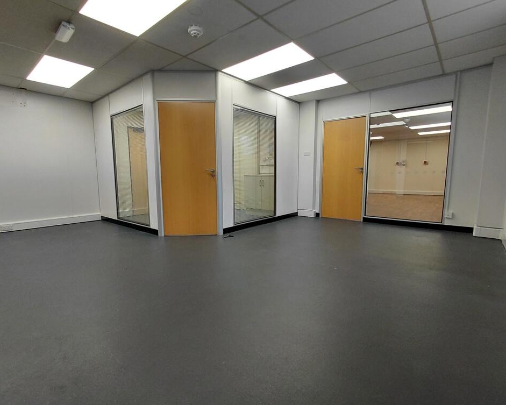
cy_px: 206
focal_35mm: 17
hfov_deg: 89.6
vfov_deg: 77.0
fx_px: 255
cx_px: 239
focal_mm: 1.64
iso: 80
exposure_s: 1/100
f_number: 2.2
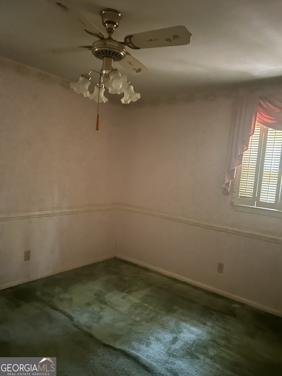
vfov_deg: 67.3
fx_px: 282
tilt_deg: -6.6
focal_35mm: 26
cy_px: 188
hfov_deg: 53.1
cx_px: 141
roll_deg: -4.4
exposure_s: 1/9
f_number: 1.5
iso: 1250
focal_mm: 5.7
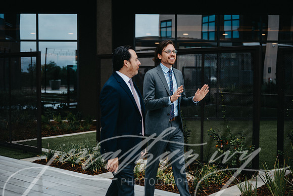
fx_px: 415
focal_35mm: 51
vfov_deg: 26.5
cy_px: 98
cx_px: 146
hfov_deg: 38.9
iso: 100
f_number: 2.8
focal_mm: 51
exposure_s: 1/400
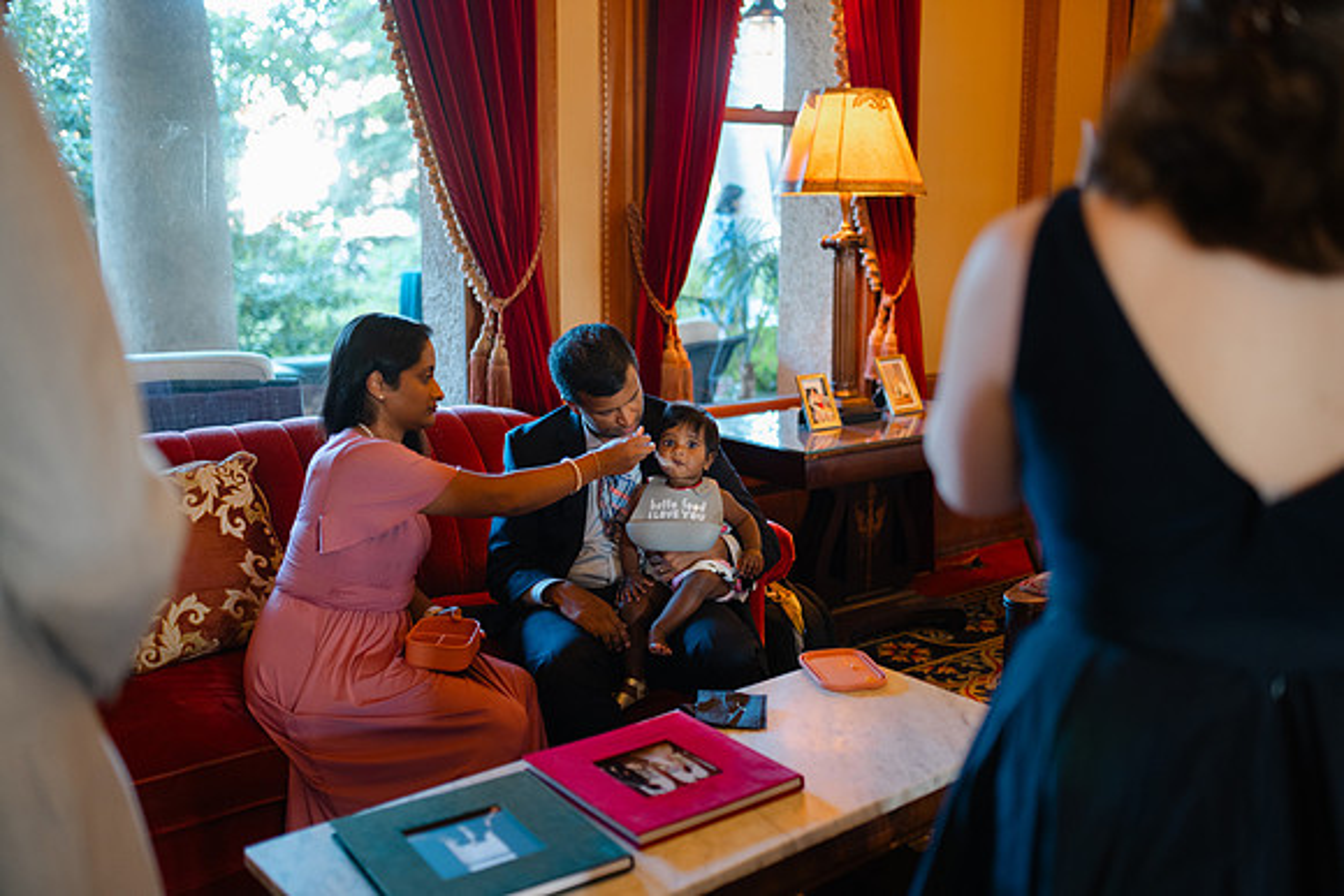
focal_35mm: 35
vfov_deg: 37.9
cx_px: 672
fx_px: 1307
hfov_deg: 54.4
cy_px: 448
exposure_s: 1/125
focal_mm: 35
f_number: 1.4
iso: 900
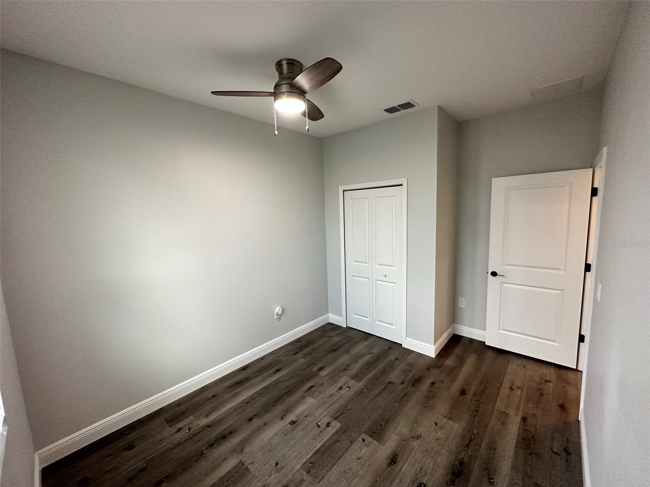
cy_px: 244
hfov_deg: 102.1
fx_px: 263
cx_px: 325
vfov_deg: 85.7
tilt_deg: -7.4
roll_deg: +1.8
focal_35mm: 14
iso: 320
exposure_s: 1/120
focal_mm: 2.22
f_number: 2.2
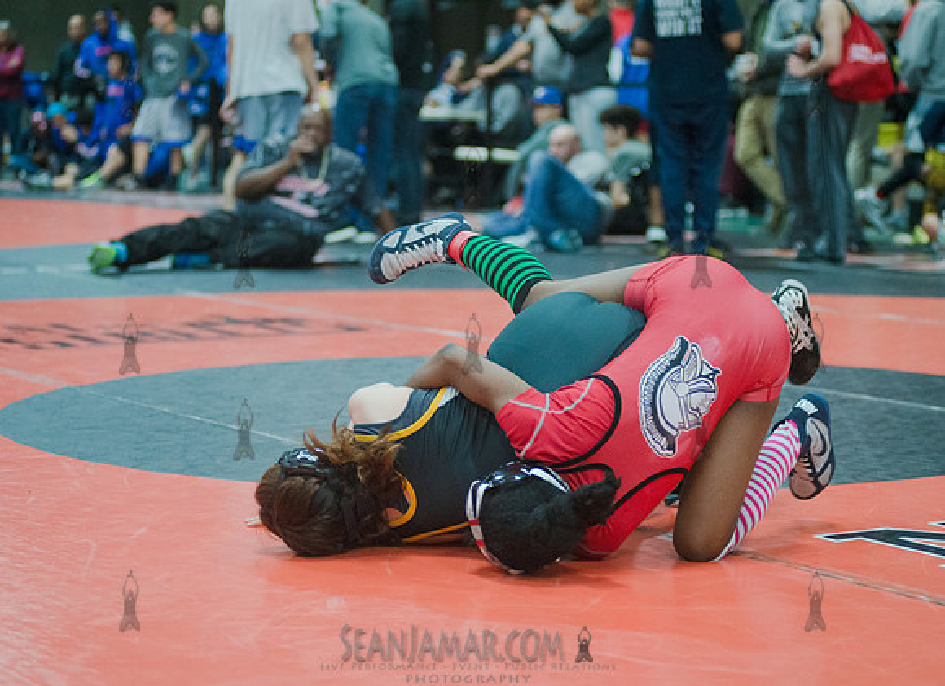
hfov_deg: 21.4
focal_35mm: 93
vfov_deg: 15.6
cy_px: 375
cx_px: 455
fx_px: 2498
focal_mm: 80
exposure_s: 1/320
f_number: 2.8
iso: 4000
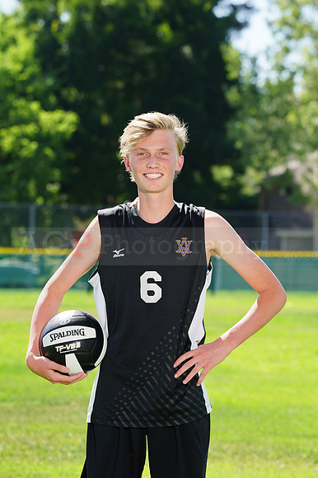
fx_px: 3038
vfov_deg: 9.0
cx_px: 159
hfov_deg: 6.0
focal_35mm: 229
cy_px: 239
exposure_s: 1/200
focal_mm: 229
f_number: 10
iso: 200
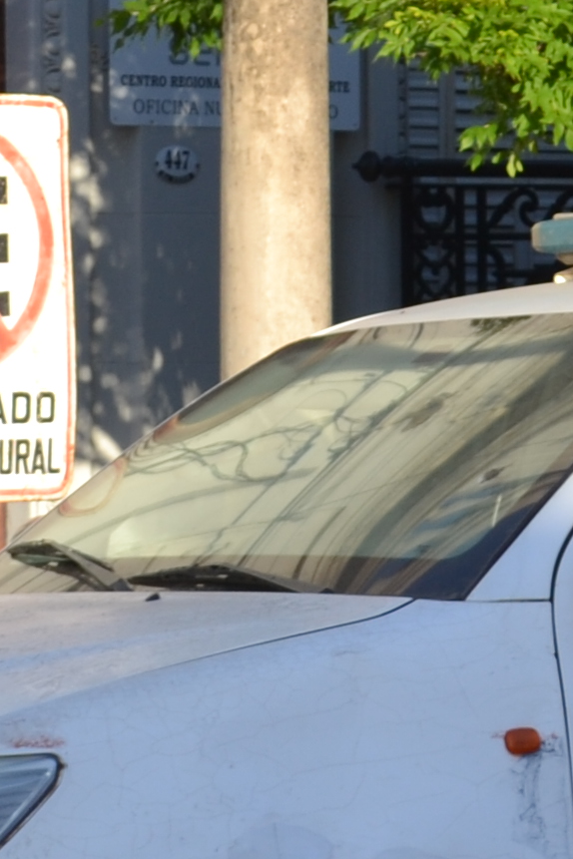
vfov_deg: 8.0
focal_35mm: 257
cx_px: 112
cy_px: 330
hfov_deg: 5.3
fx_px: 6135
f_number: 6.3
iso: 100
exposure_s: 1/160
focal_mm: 32
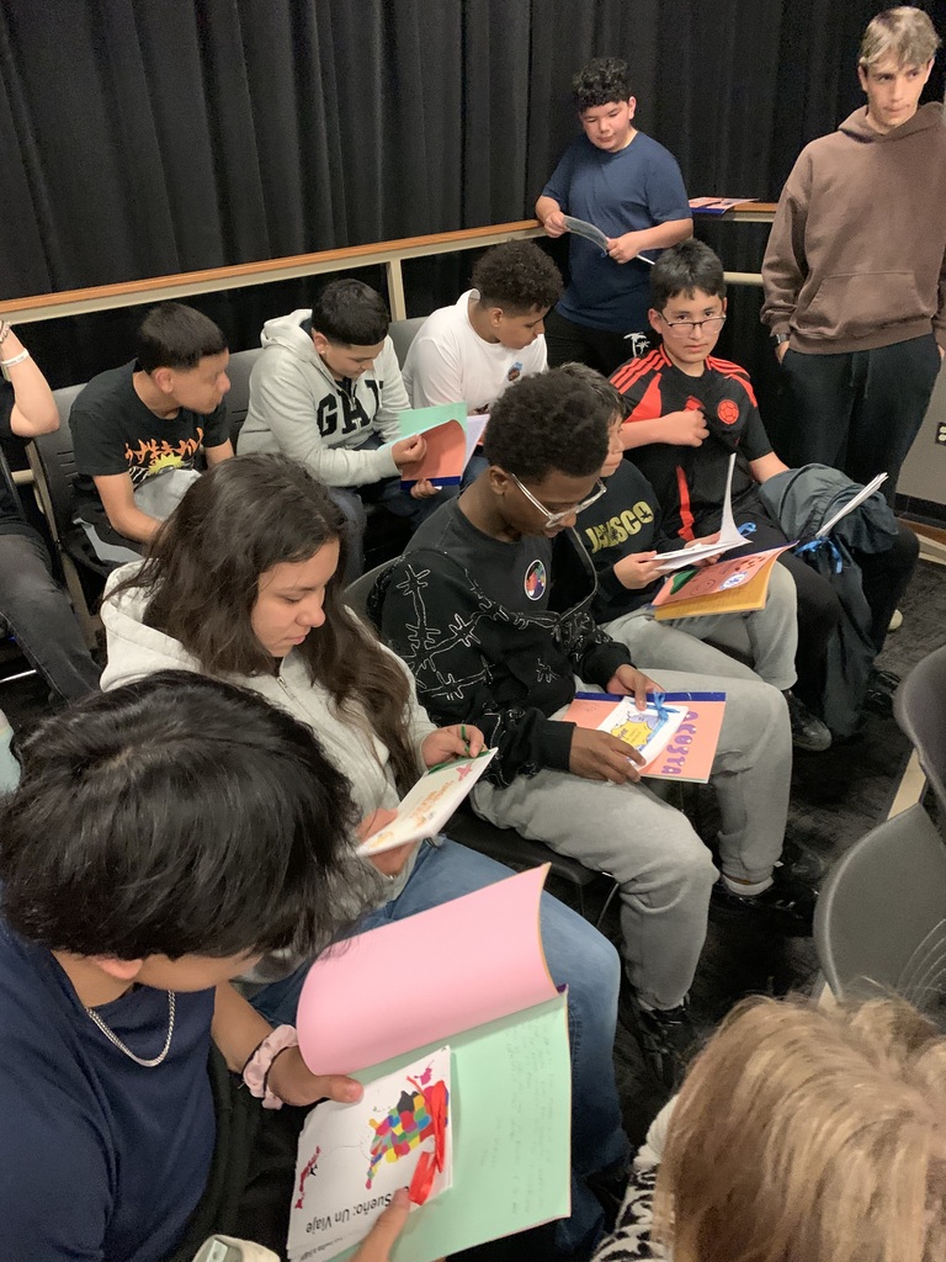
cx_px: 473
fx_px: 947
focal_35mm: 26
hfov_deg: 53.1
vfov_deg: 67.3
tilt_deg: -29.5
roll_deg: +3.8
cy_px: 631
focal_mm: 4.25
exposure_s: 1/30
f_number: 1.8
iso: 640
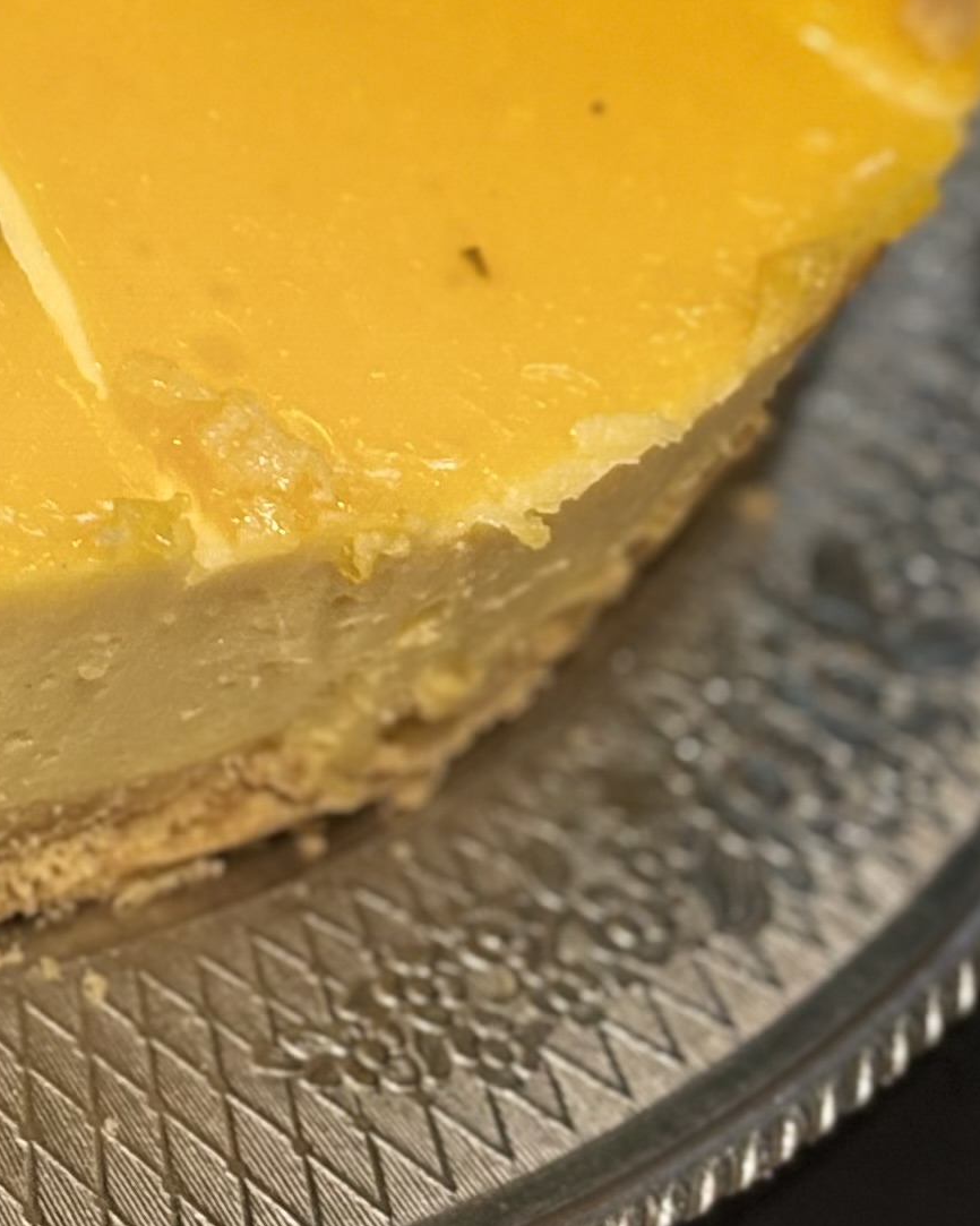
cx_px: -711
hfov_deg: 7.9
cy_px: -761
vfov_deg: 9.8
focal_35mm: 189
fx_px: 6854
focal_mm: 5.96
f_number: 1.6
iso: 125
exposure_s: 1/60
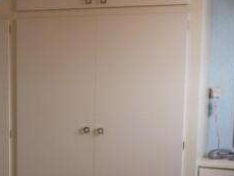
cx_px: 30
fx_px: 548
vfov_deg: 18.1
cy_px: 139
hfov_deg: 23.5
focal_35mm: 81
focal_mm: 16
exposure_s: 1/30
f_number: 3.7
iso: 200
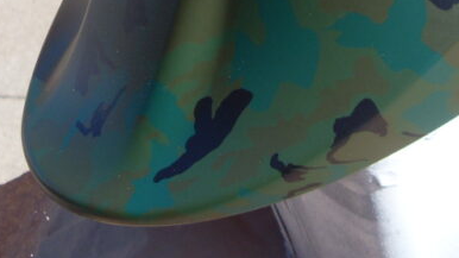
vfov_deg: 14.7
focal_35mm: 79
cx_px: 364
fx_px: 961
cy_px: -68
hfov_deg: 26.4
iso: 80
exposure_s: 1/125
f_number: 7
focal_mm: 6.3
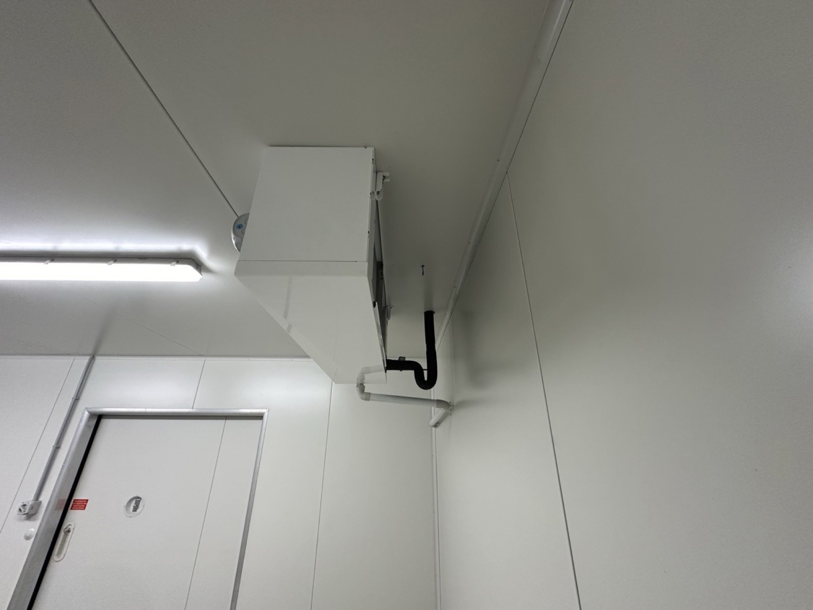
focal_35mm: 14
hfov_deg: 102.1
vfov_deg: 85.7
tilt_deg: +23.8
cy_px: 305
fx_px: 329
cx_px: 406
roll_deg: -0.5
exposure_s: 1/100
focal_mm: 2.22
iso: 250
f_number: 2.2
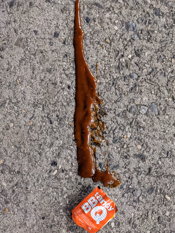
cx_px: 89
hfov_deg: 48.2
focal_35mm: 29
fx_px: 196
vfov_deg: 61.7
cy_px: 119
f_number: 1.73
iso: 665
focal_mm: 4.38
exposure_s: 1/24
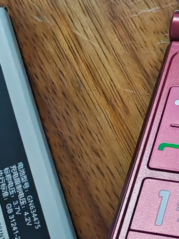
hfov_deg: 15.8
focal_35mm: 90
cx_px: 211
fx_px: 621
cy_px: 69
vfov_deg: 21.6
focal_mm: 1.96
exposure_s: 1/20
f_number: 2.2
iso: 160
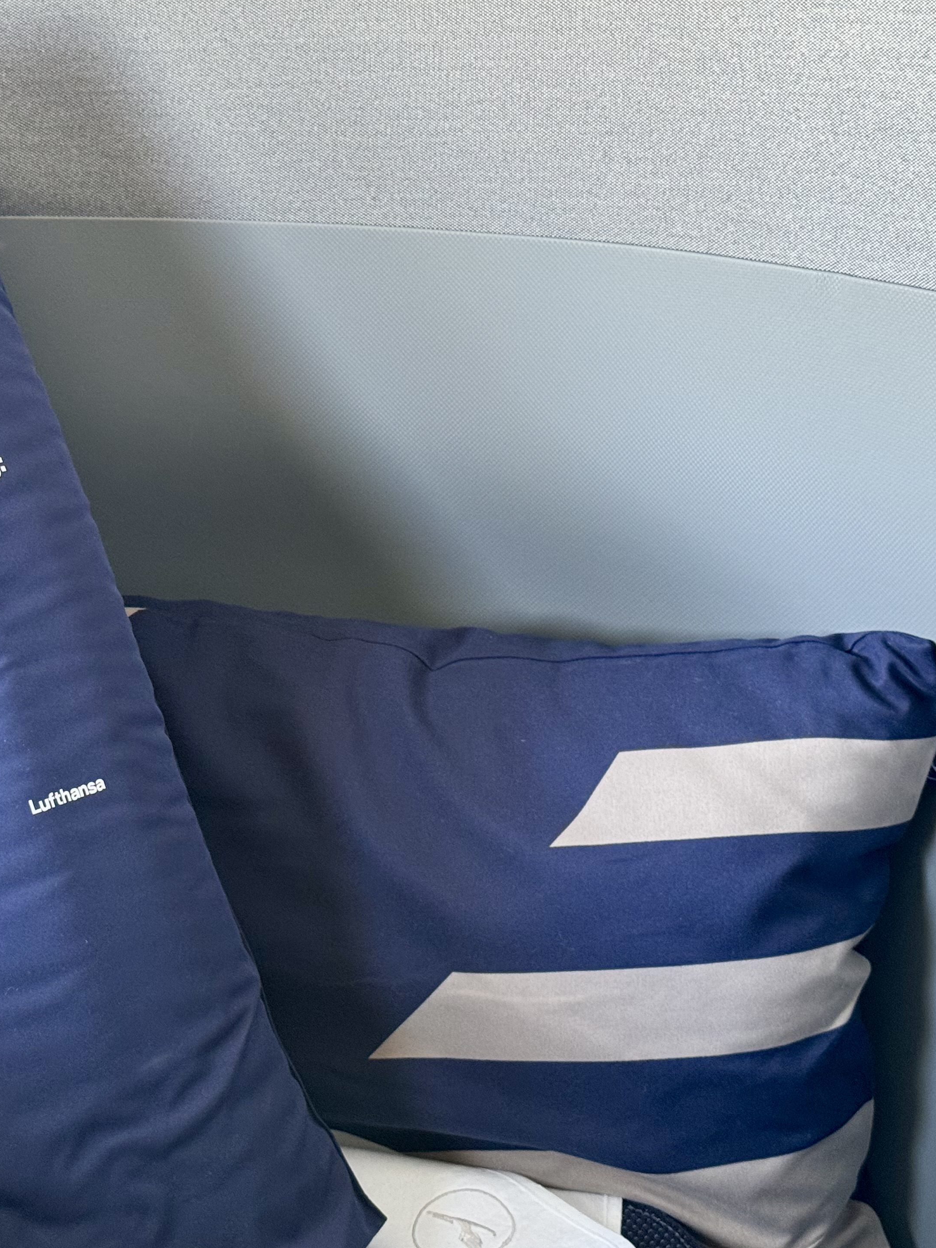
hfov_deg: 21.8
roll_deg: +0.5
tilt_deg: -18.0
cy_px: 620
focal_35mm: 67
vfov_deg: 29.0
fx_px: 2416
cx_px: 267
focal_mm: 6.76
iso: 250
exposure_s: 1/45
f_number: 1.78
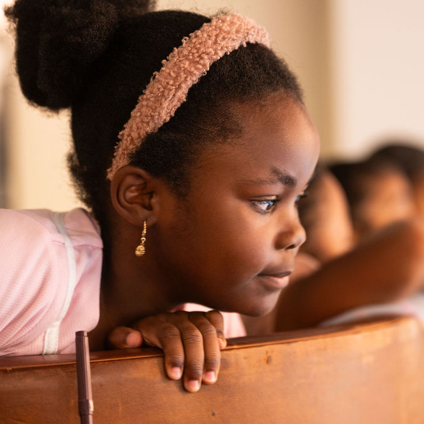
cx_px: 260
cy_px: 213
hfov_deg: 15.0
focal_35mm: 116
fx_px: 1608
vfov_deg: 15.0
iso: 1000
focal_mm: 90
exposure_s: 1/80
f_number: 2.8
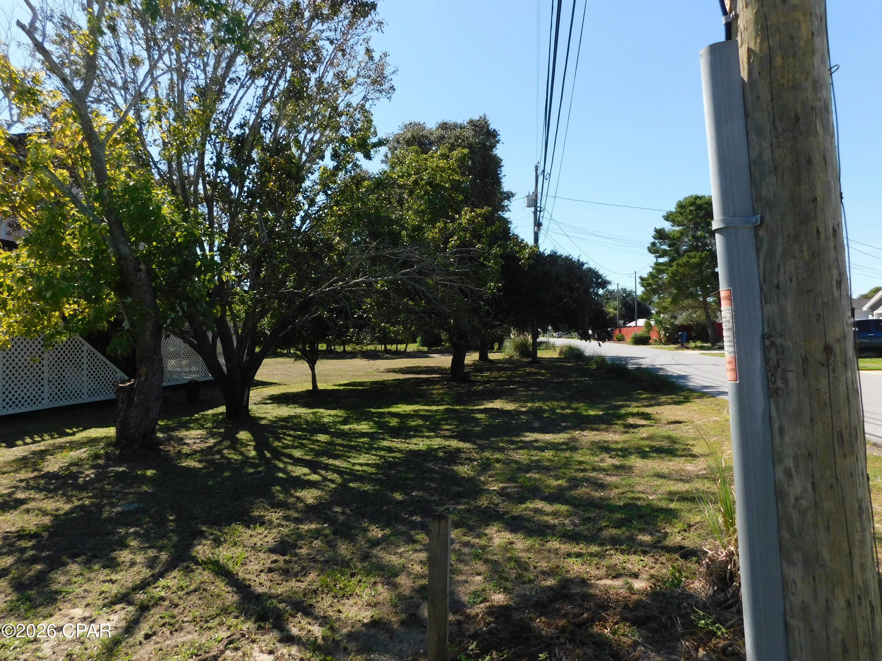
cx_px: 441
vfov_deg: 58.9
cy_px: 330
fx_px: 586
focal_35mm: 23
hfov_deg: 73.9
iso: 125
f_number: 3
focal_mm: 4
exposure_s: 1/1000
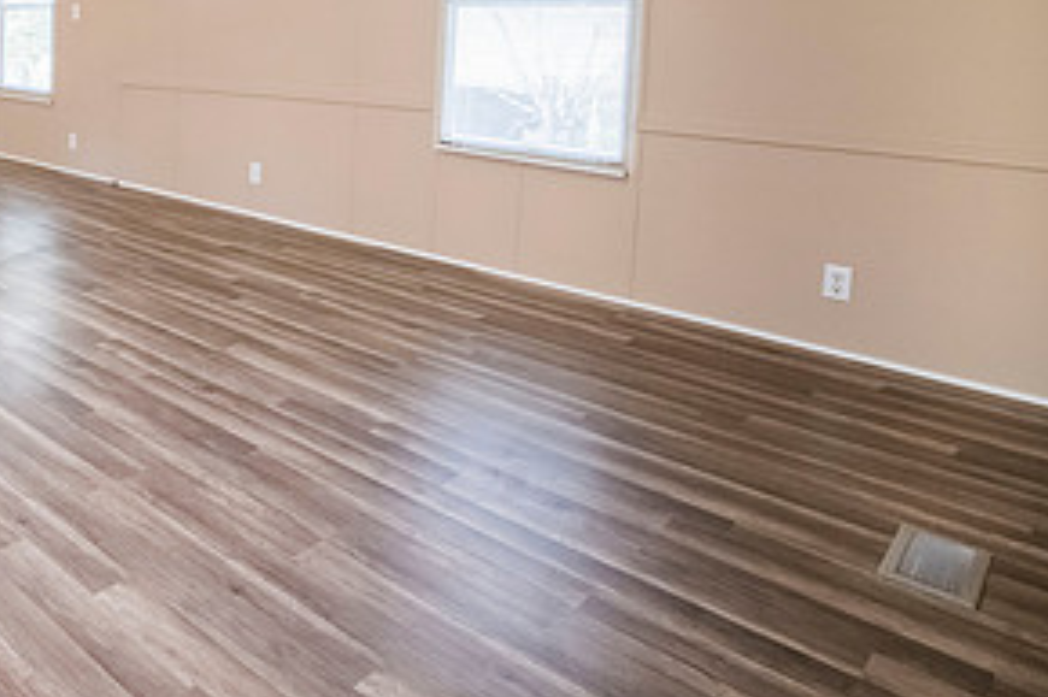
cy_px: 81
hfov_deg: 52.8
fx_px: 815
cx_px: 14
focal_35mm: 28
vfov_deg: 42.8
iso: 2500
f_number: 4.5
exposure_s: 1/320
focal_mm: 14
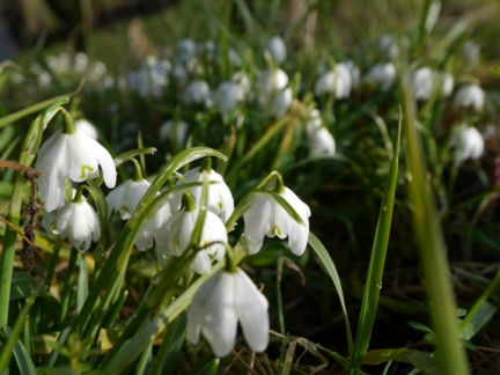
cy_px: 188
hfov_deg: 34.3
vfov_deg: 26.1
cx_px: 250
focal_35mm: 56
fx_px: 809
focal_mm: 28
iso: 160
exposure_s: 1/250
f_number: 8
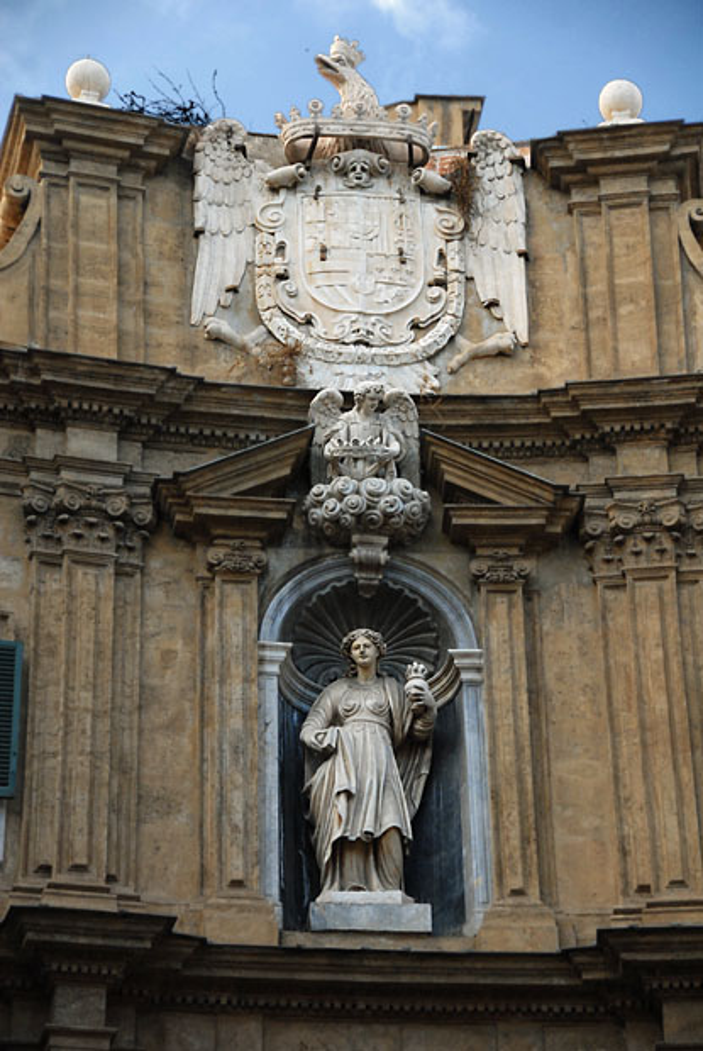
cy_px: 526
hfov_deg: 11.2
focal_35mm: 123
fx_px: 3593
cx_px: 352
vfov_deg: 16.6
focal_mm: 82
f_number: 5
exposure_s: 1/750
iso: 400
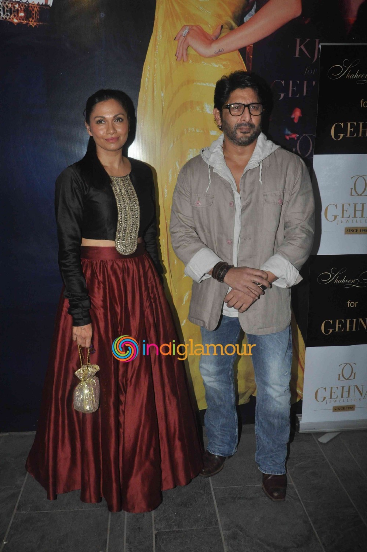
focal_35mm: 32
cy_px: 276
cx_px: 184
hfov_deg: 41.6
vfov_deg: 59.6
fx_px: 483
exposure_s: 1/250
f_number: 10
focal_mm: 21
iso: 1000
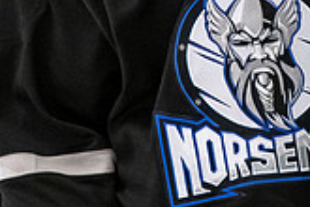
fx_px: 12296
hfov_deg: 1.4
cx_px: 277
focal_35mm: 1428
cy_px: -158
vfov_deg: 1.0
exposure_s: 1/800
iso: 2000
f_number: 3.2
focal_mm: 200
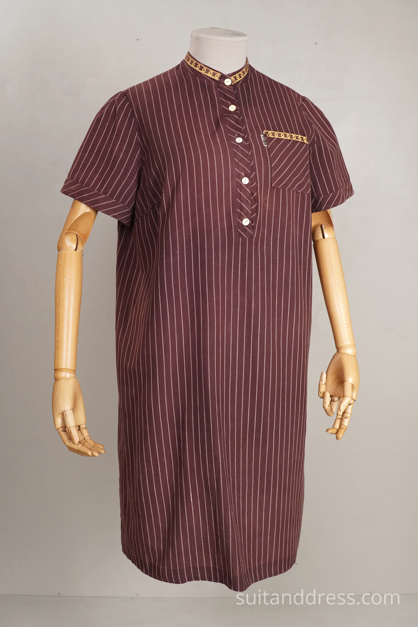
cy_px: 314
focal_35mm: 48
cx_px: 209
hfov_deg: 28.1
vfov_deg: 41.1
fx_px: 836
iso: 200
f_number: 7.1
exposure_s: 1/13
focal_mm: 32
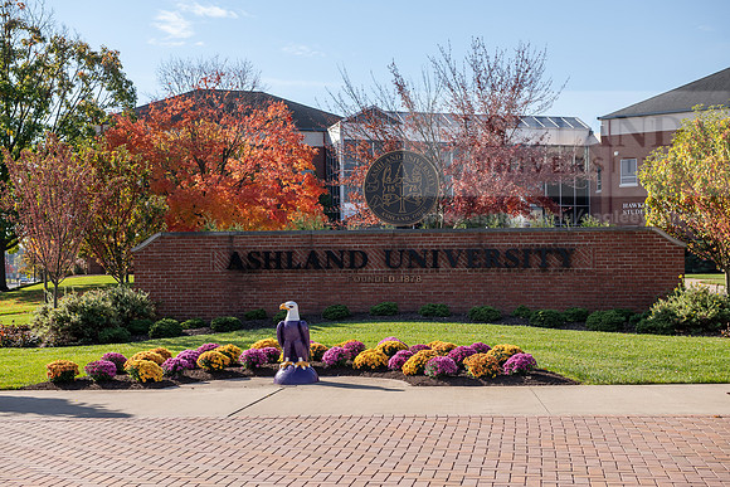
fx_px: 1136
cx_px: 365
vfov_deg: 24.2
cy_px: 244
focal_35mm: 56
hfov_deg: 35.6
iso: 250
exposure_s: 1/640
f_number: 5.6
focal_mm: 56
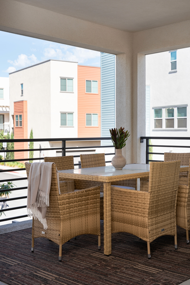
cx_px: 95
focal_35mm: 48
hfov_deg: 28.1
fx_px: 380
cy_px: 142
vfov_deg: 41.1
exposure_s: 1/125
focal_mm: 48
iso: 160
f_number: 9
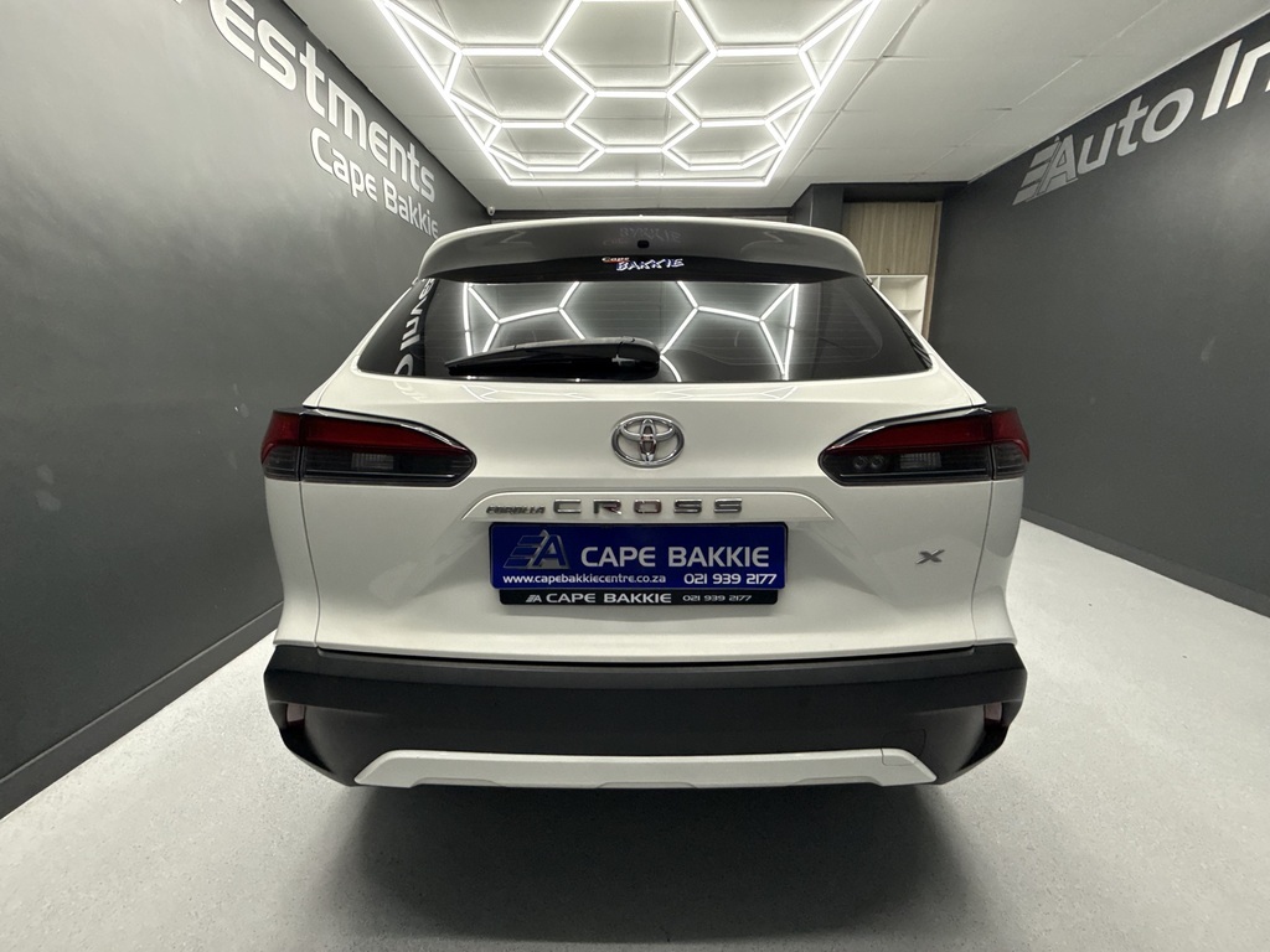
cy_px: 476
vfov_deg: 85.7
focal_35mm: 14
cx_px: 635
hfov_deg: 102.1
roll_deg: +0.8
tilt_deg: -10.7
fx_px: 514
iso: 200
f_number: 2.2
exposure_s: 1/100
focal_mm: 2.22
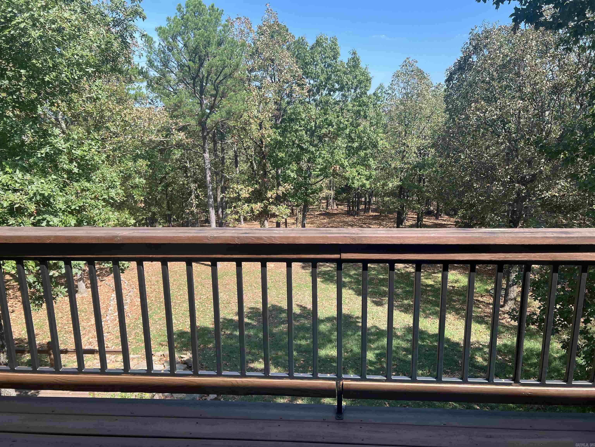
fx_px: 447
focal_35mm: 26
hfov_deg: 67.3
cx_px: 298
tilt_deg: -14.4
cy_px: 224
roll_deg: +0.7
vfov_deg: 53.1
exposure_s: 1/957
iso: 50
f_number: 1.5
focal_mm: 5.7
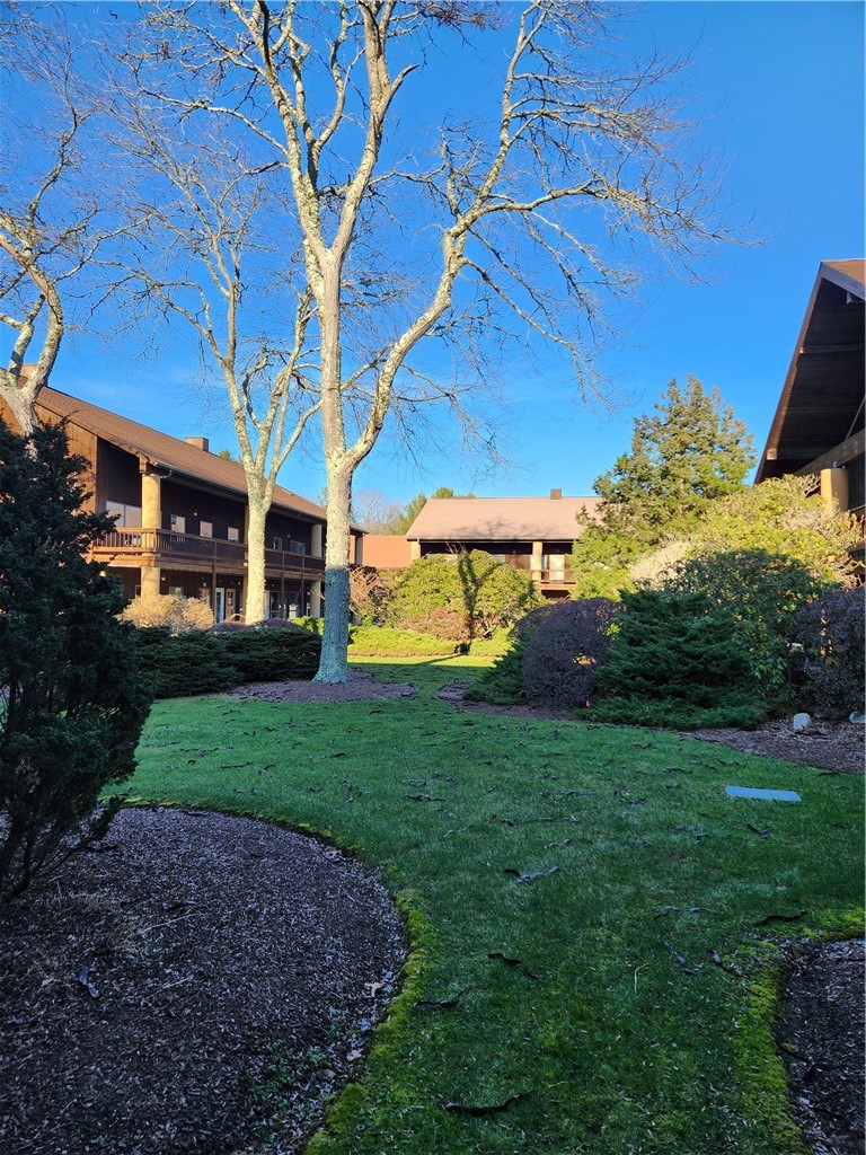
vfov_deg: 73.9
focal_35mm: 23
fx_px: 767
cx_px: 433
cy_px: 578
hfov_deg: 58.9
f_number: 1.8
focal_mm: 5.4
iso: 20
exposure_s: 1/529
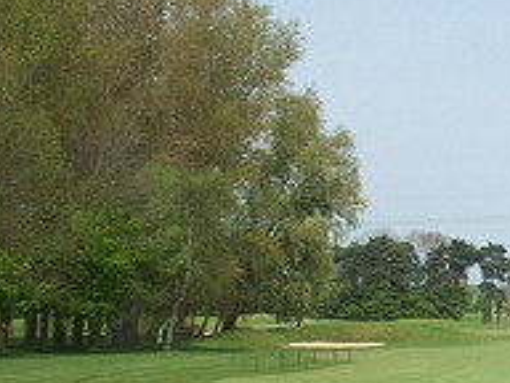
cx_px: 616
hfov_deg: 16.8
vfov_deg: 13.1
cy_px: 366
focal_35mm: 112
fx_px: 1650
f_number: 5.6
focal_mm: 6.2
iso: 80
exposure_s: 1/358
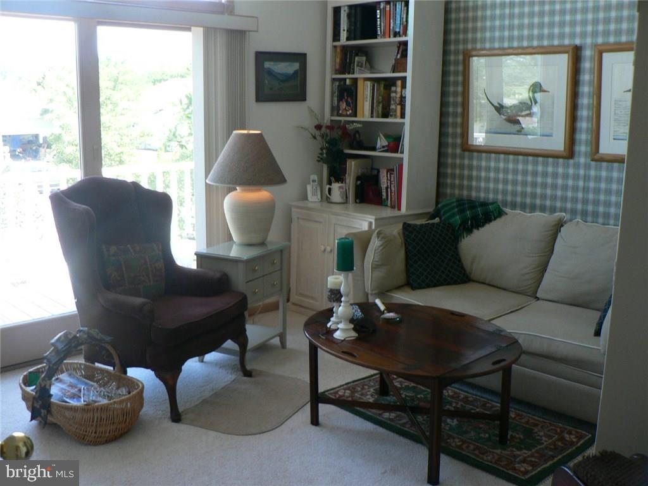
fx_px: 674
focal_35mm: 36
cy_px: 243
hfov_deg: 51.4
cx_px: 324
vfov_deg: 39.7
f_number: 2.8
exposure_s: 1/30
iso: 100
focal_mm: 6
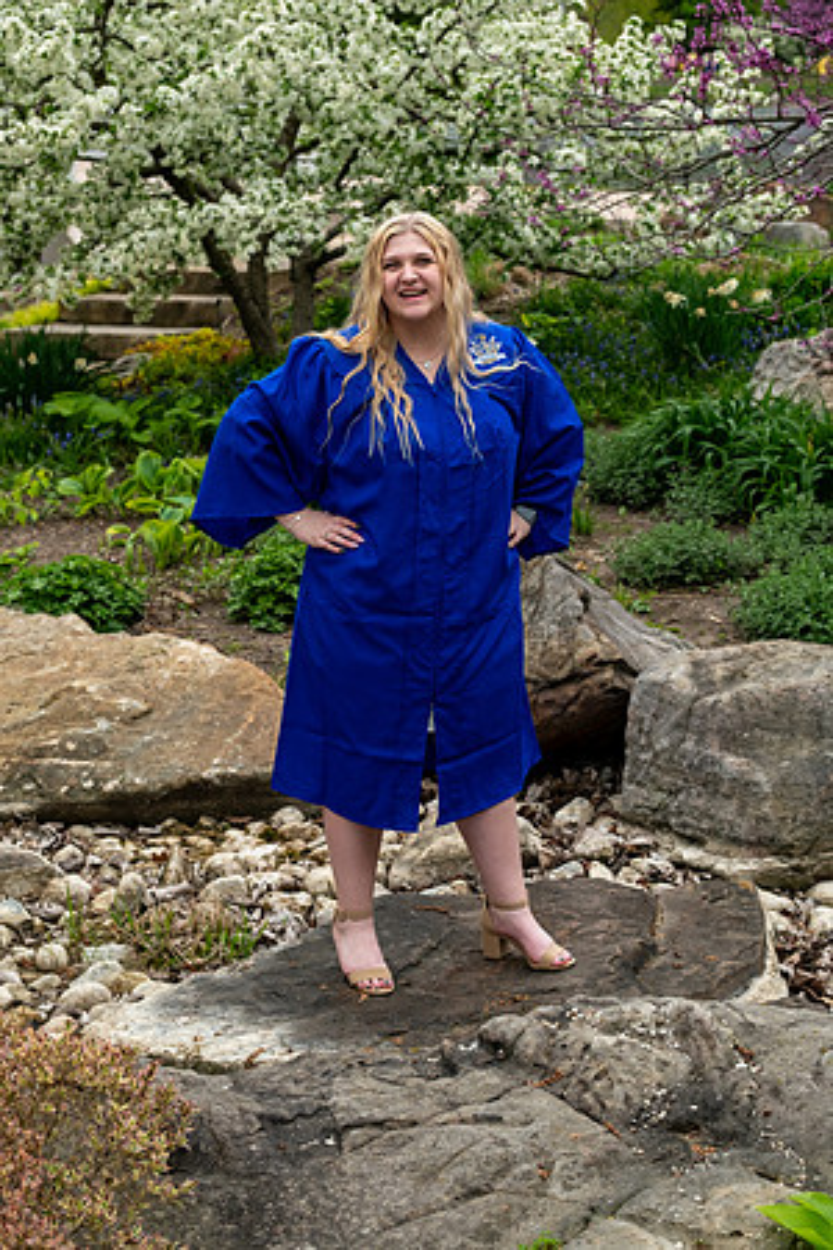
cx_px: 416
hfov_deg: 18.2
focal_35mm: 75
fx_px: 2603
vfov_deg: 27.0
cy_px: 625
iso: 250
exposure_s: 1/250
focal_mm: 50
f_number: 4.5
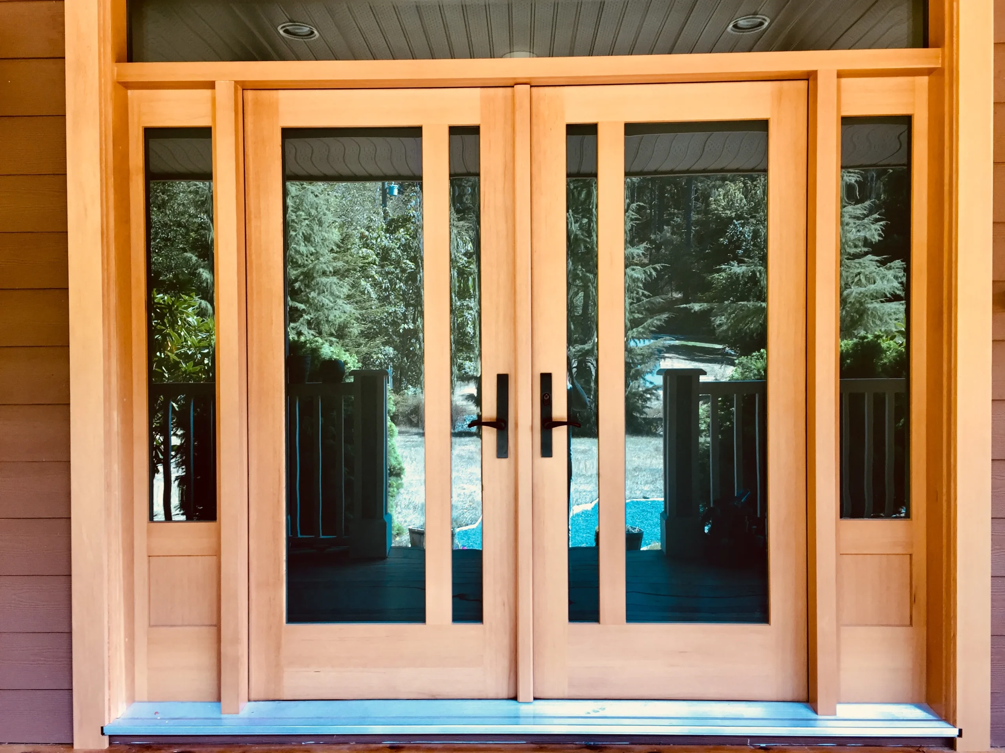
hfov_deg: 61.7
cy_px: 376
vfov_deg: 48.2
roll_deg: -0.4
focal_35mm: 29
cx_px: 502
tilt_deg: -0.4
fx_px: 842
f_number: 2.2
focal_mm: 4.15
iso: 32
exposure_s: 1/60
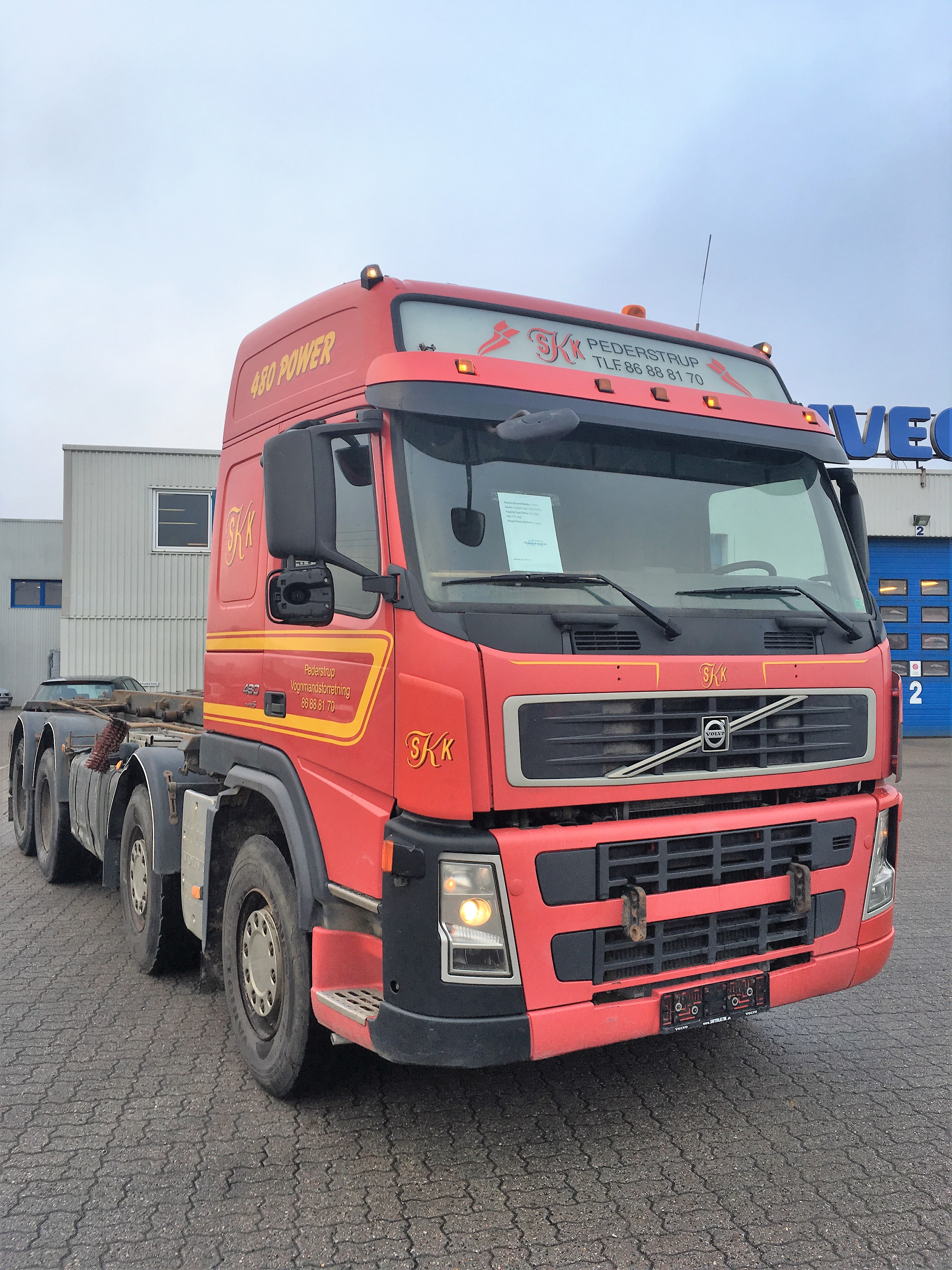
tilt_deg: +3.3
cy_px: 635
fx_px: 1063
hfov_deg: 48.2
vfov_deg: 61.7
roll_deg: +0.3
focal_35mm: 29
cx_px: 476
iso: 25
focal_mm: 4.15
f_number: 2.2
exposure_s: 1/113
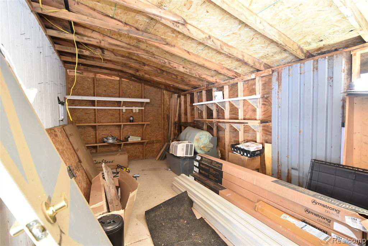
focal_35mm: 16
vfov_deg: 72.1
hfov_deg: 94.9
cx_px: 184
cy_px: 123
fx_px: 169
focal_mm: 11
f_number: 4.5
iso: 250
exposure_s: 1/3
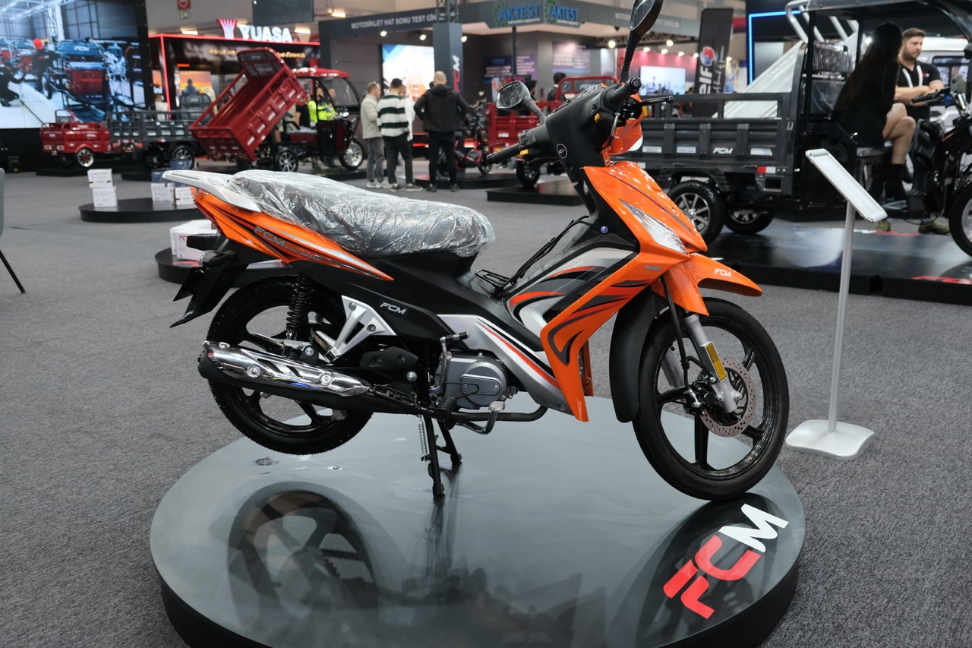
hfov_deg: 58.7
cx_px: 486
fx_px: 864
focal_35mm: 32
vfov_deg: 41.1
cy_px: 324
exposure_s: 1/100
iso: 500
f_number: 3.2
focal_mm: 21.4
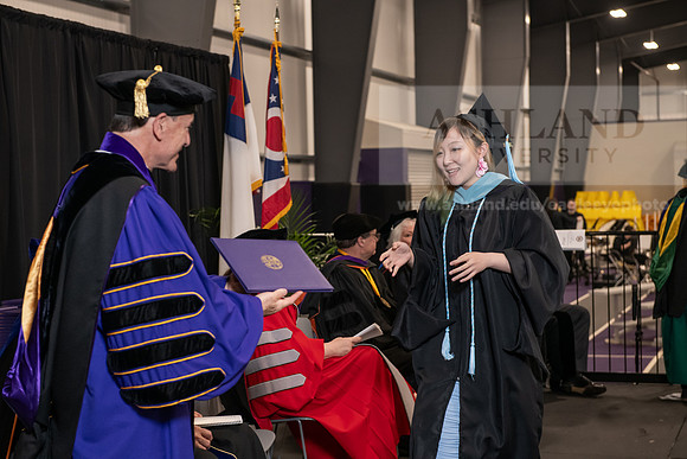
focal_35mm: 70
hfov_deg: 28.8
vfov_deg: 19.5
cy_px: 230
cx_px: 344
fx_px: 1336
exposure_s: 1/125
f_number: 5
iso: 2000
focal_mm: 70
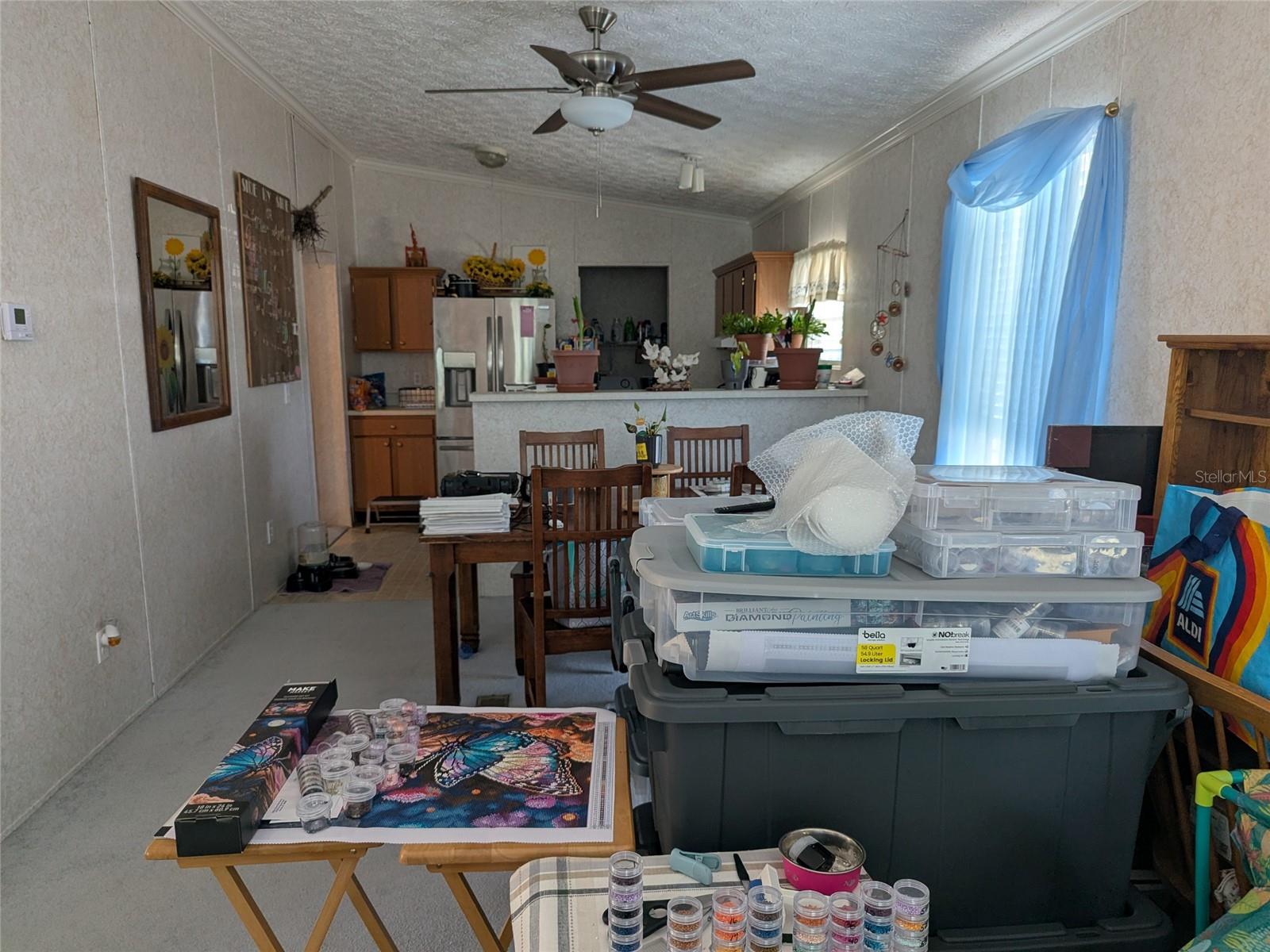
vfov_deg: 56.8
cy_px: 476
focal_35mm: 24
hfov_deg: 71.6
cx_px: 635
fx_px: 881
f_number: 1.85
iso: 96
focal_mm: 6.81
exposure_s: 1/50.3
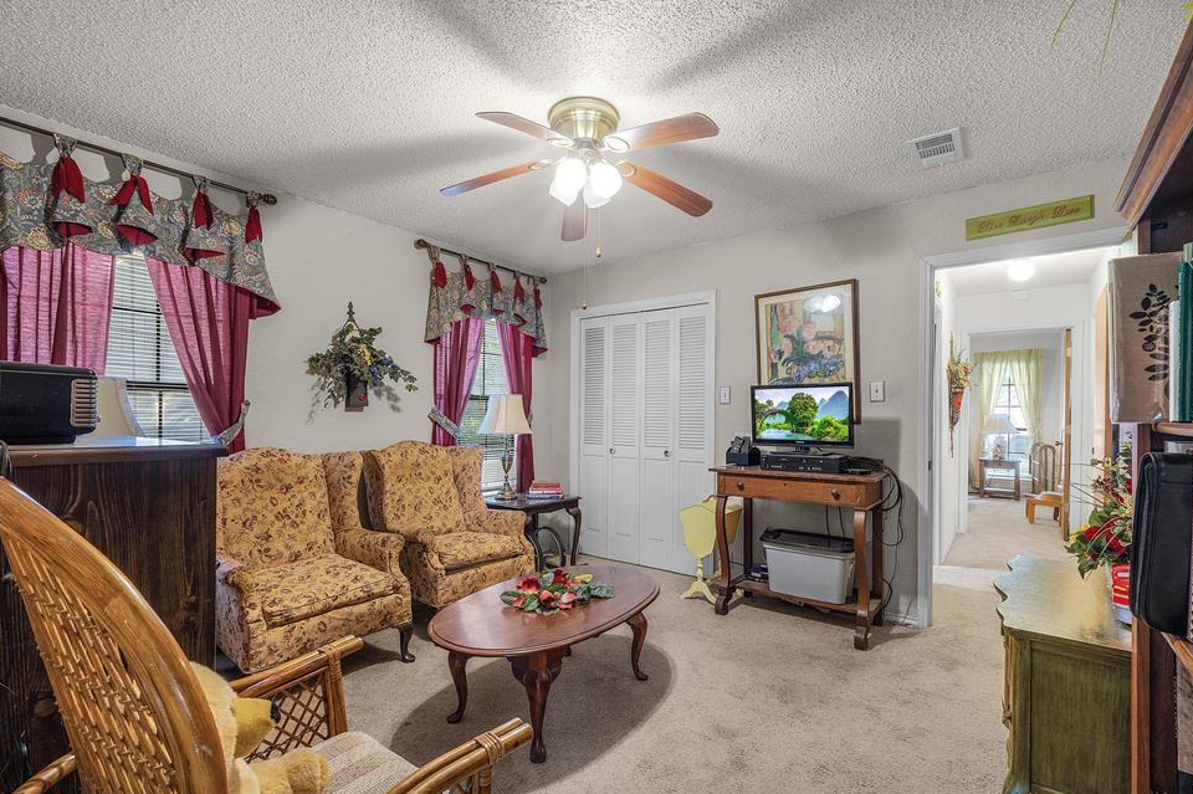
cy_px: 421
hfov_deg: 96.8
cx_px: 595
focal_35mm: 16
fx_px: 530
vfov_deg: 73.6
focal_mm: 10
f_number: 10
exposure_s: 2.5
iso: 200
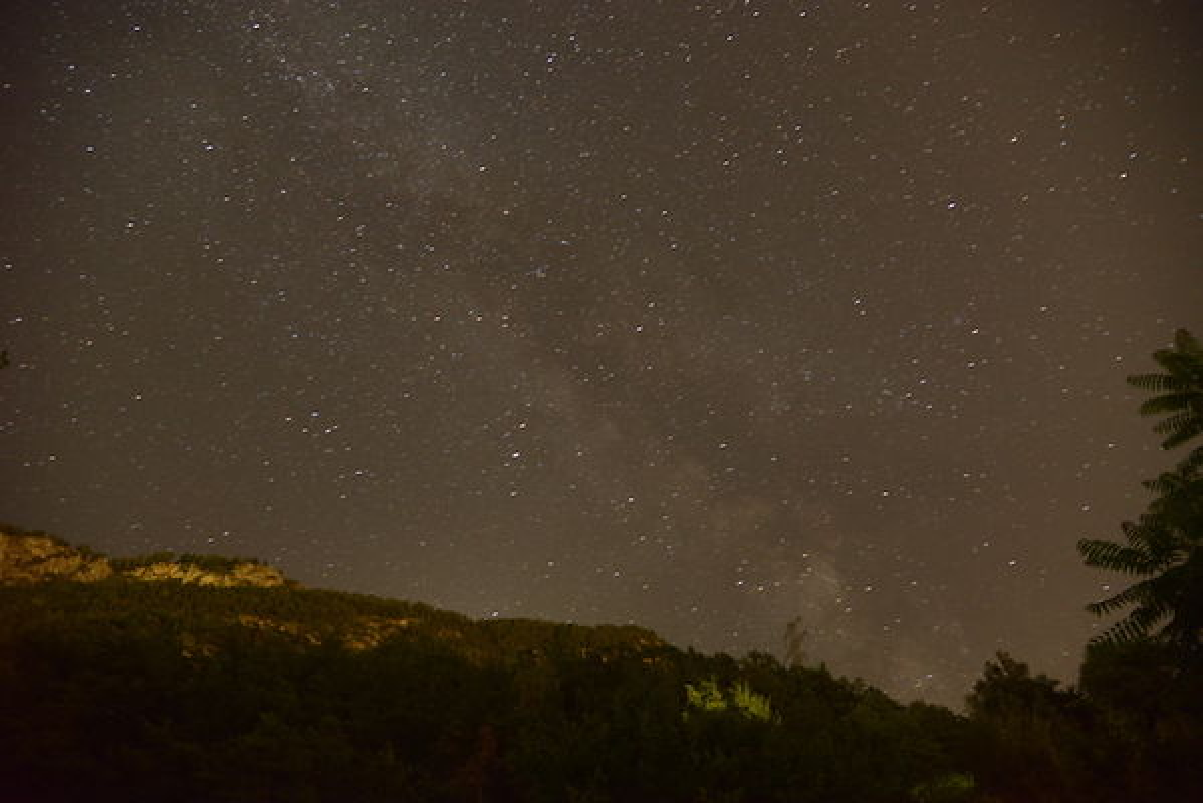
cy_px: 402
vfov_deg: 53.2
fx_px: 802
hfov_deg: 73.7
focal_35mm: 24
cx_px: 602
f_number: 4
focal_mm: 24
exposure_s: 52.6
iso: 2000
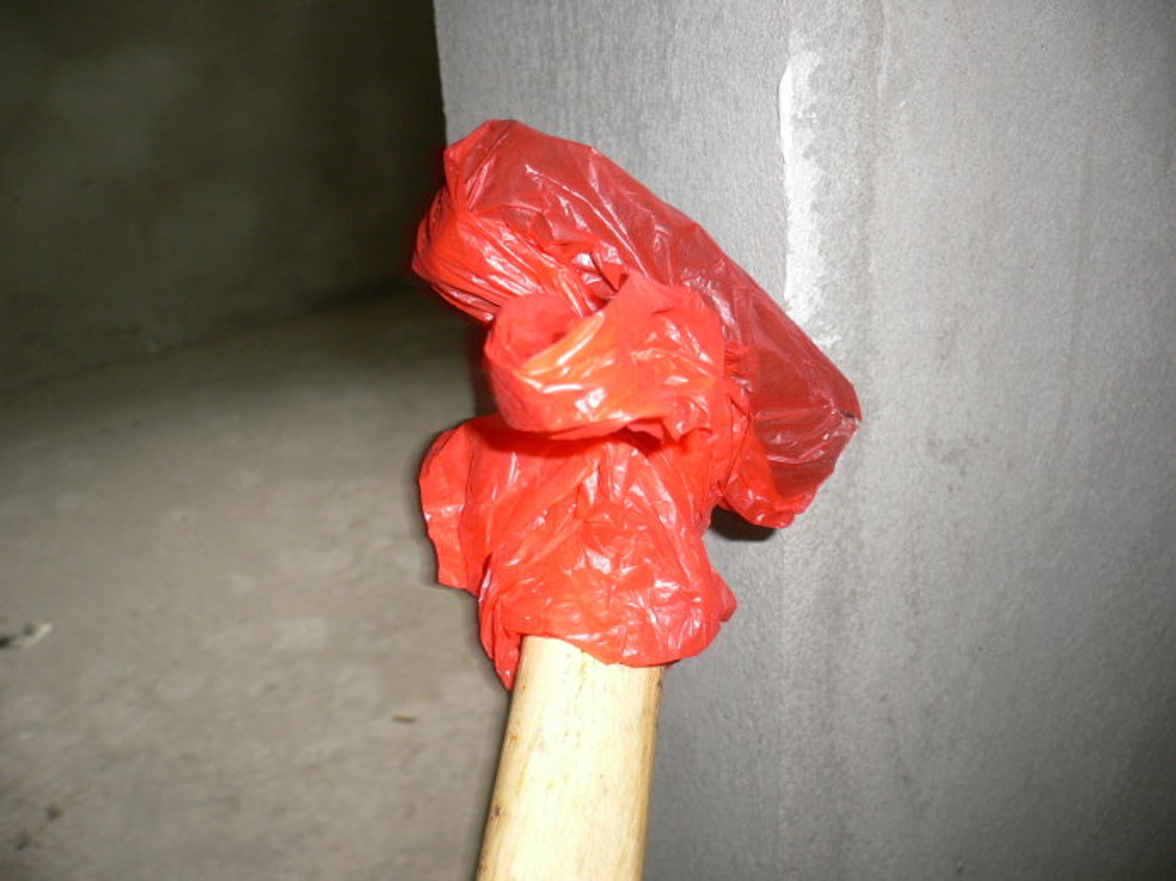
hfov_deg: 52.6
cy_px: 440
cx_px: 588
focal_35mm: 35
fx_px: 1189
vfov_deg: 40.7
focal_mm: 5.8
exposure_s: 1/8
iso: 100
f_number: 2.8
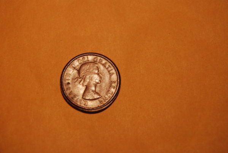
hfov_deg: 24.6
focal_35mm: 82
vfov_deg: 16.6
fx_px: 523
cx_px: 114
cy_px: 76
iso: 200
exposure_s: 1/60
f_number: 5.6
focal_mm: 55
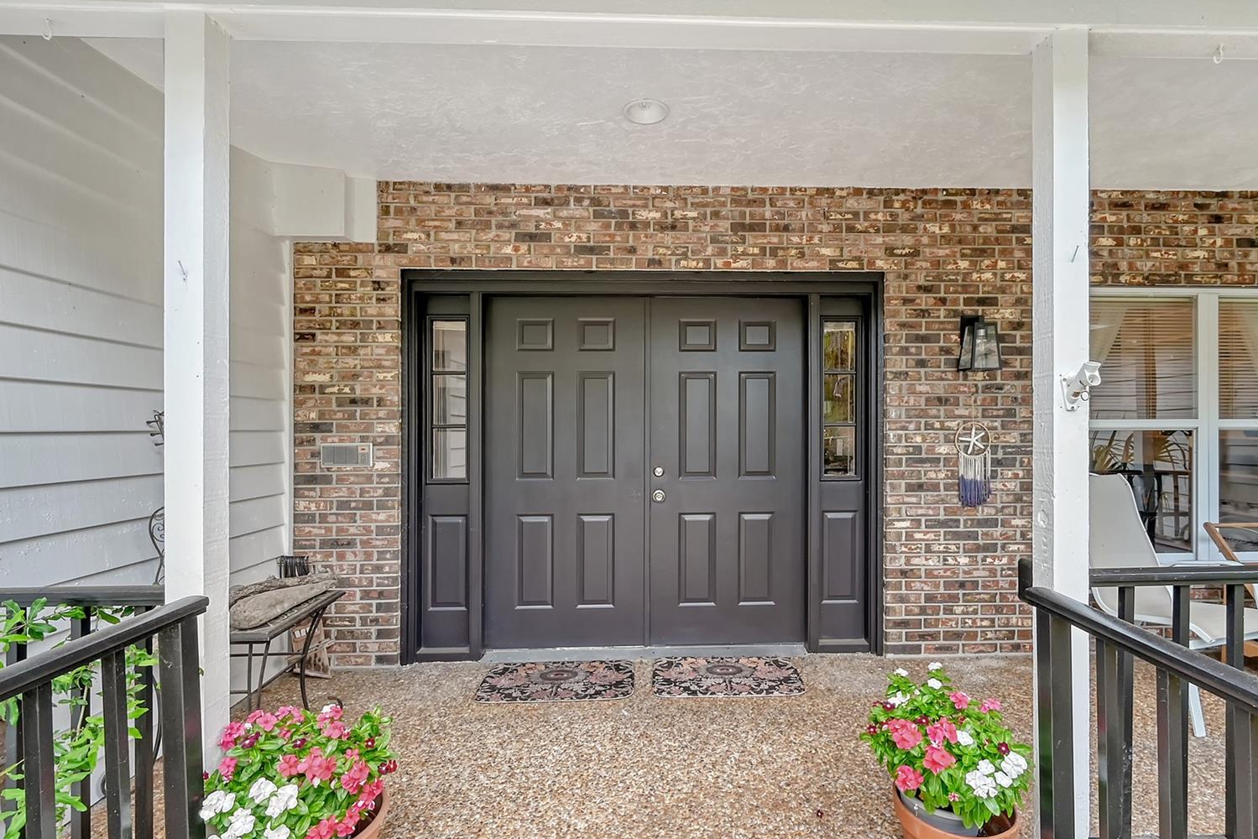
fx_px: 559
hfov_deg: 96.7
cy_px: 417
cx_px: 659
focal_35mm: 16
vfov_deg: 73.8
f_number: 10
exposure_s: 1/1600
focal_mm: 10
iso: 800
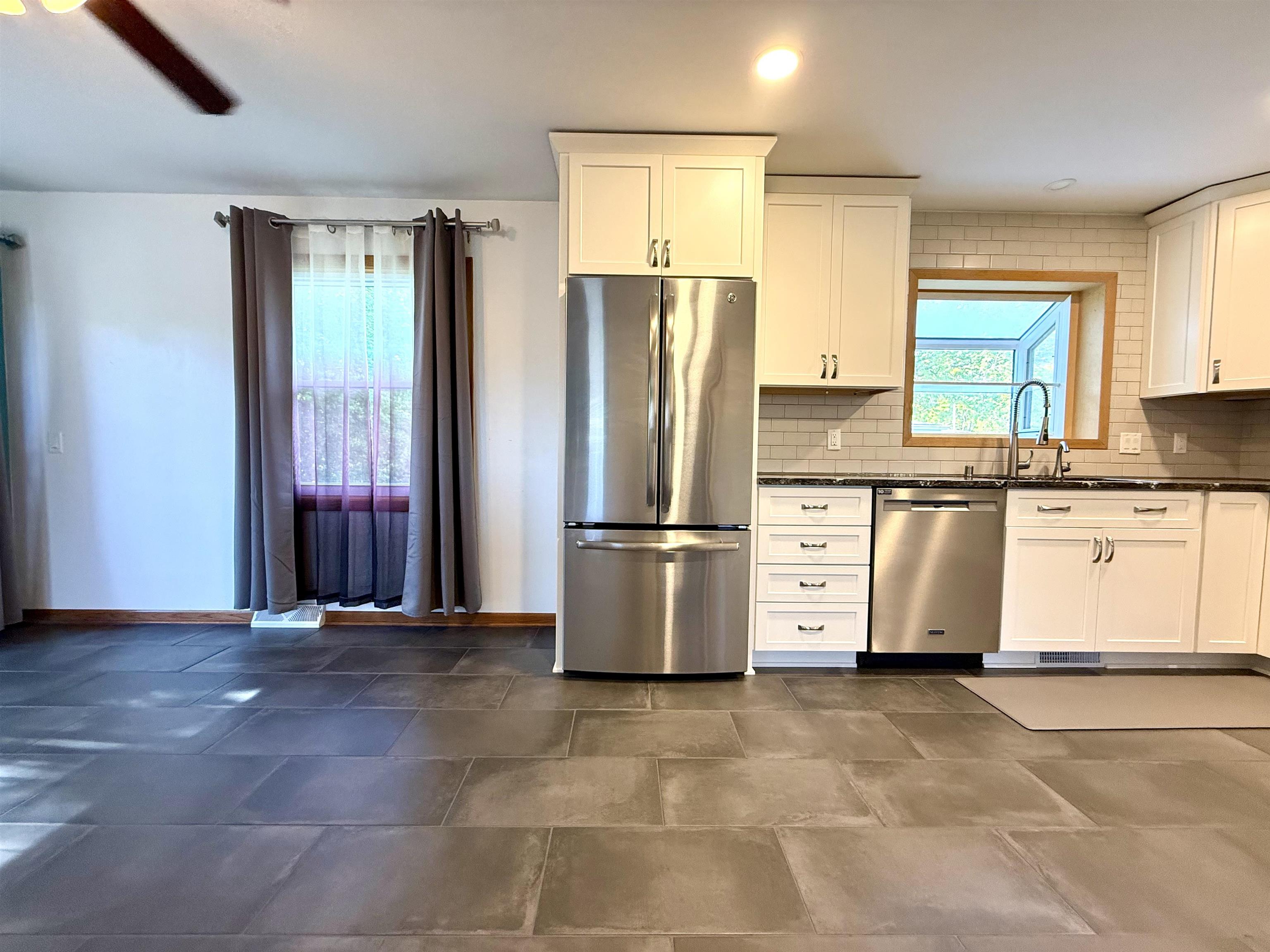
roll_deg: -0.4
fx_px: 514
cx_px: 635
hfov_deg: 102.1
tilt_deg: -2.0
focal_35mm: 14
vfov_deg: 85.7
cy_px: 476
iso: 200
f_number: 2.2
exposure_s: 1/60
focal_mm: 2.22
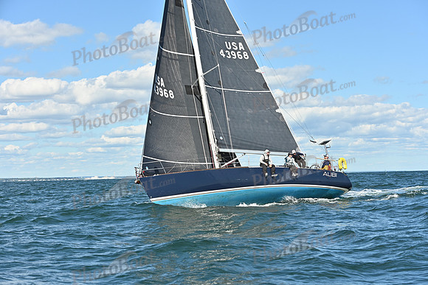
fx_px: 892
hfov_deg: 27.0
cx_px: 214
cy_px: 142
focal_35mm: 75
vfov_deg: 18.2
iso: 320
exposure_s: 1/1600
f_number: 6.3
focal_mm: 75
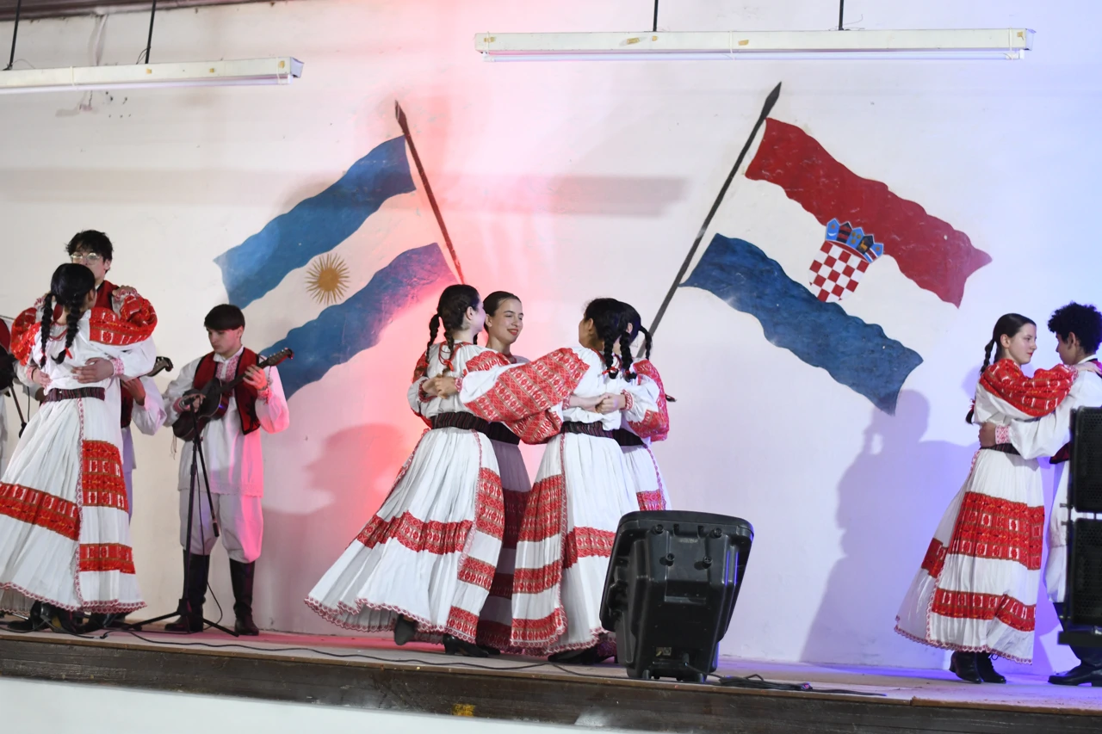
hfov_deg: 27.0
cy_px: 367
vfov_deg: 18.2
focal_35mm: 75
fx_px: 2295
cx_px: 551
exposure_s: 1/250
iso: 1250
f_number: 1.8
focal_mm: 50
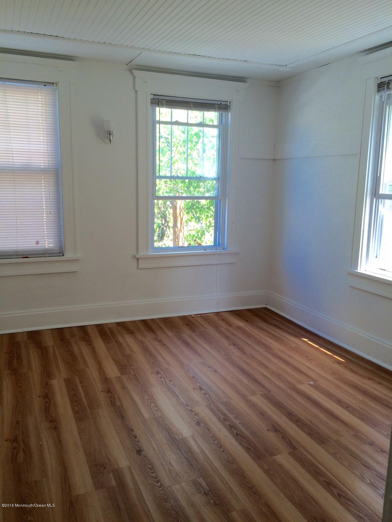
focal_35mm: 29
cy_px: 261
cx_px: 196
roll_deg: +0.9
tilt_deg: -10.5
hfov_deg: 48.2
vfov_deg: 61.7
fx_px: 438
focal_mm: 4.15
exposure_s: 1/60
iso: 40
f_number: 2.2
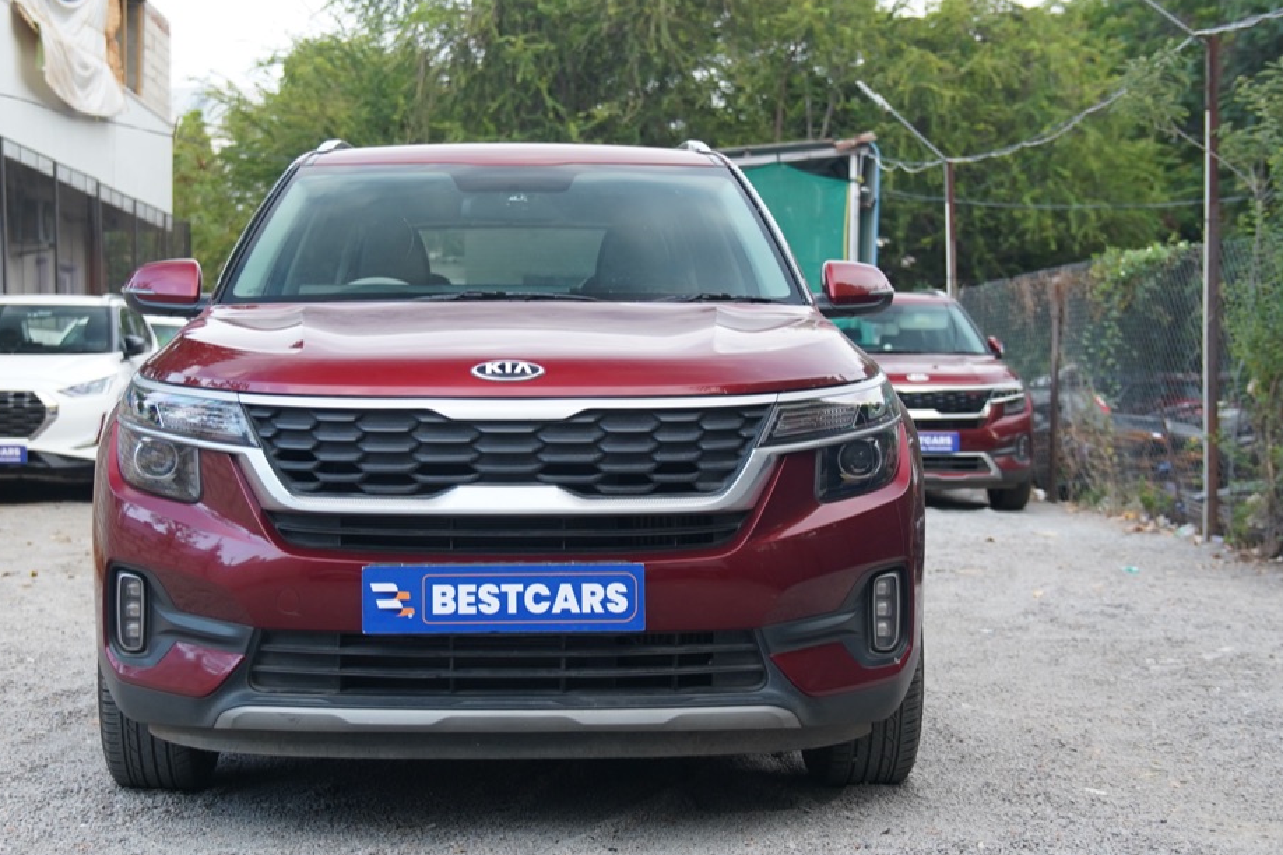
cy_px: 391
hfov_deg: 32.8
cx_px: 541
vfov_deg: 22.3
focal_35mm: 61
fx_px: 2174
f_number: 2.8
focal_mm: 35
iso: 500
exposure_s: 1/125
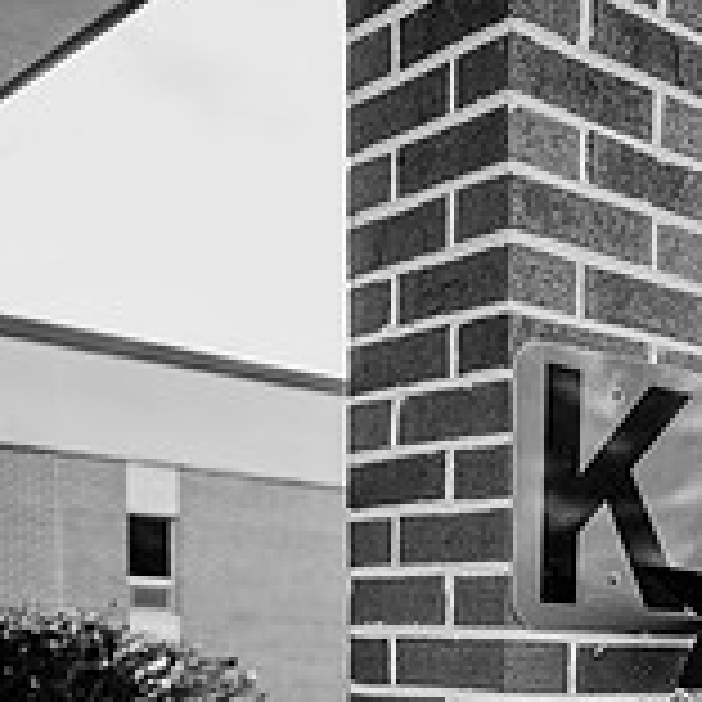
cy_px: 842
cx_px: 652
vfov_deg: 26.0
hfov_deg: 27.8
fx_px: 1354
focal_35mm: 59
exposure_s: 1/400
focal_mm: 24
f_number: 2.2
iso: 160
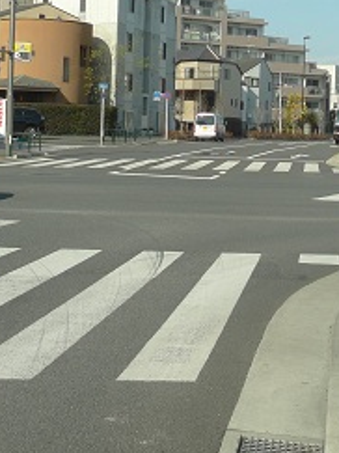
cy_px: 126
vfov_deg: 24.5
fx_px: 1032
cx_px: 278
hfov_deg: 18.5
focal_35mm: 79
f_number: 2.3
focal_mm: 7.4
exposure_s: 1/2000
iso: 80
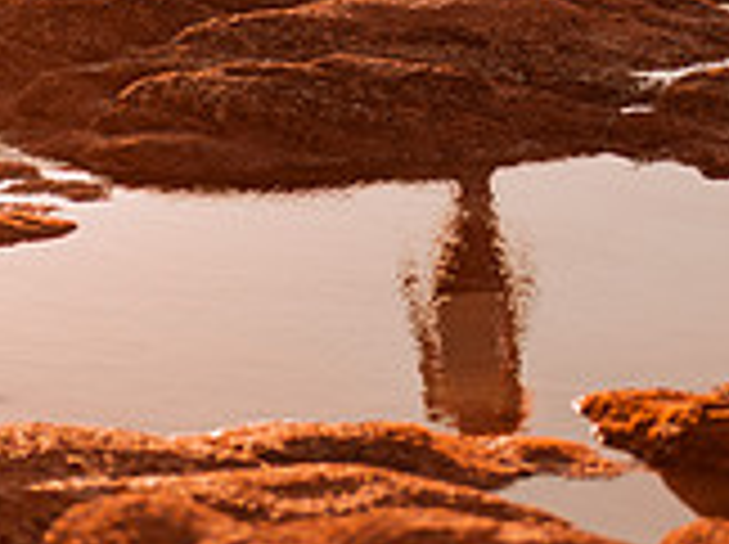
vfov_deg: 9.3
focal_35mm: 155
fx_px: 3259
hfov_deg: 12.8
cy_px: -270
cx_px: 418
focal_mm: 58
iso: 50
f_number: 1.4
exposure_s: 1/2000
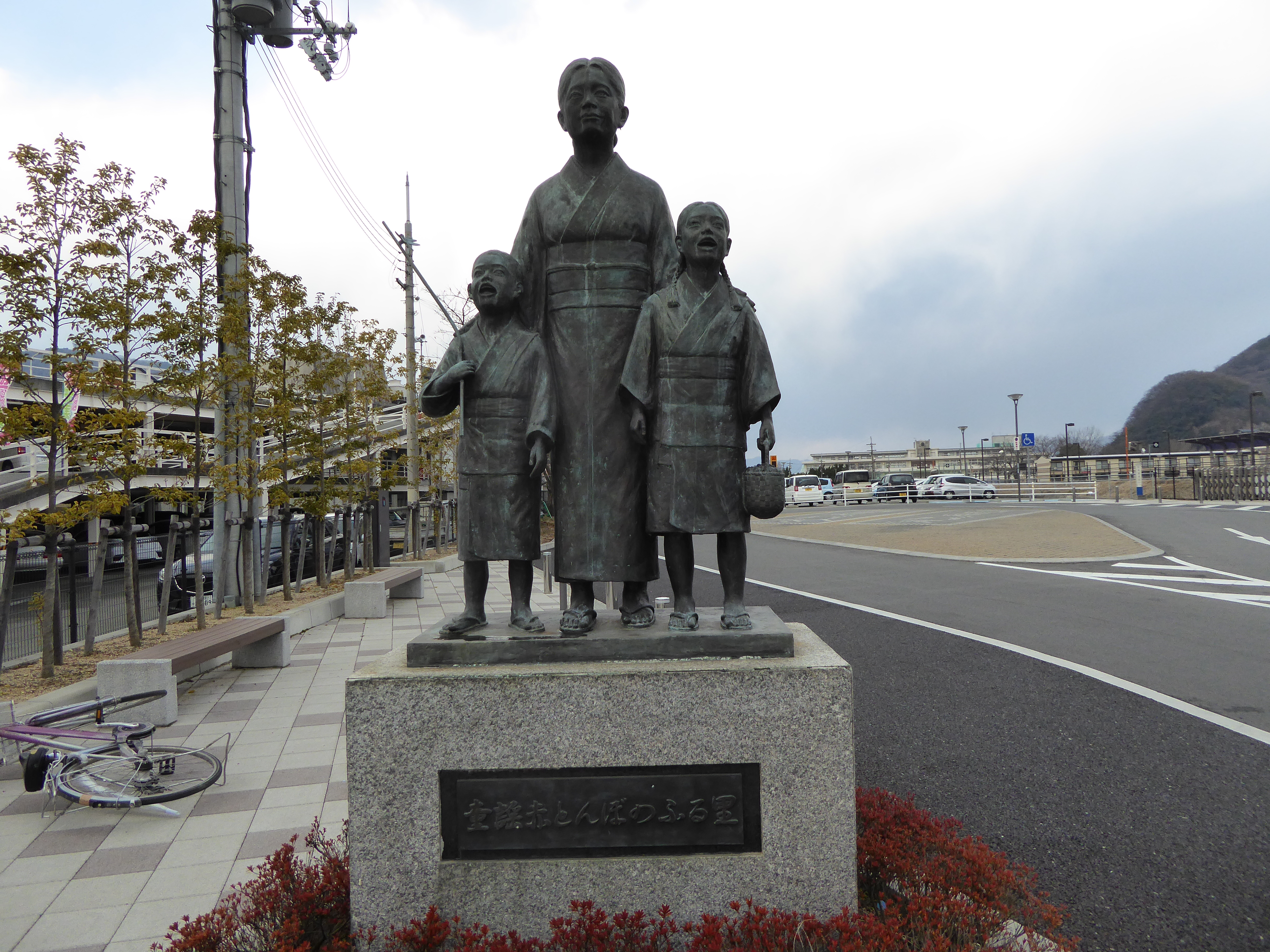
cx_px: 635
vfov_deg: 54.9
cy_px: 476
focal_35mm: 25
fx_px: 917
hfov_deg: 69.4
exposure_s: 1/500
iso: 160
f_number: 3.3
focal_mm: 4.3
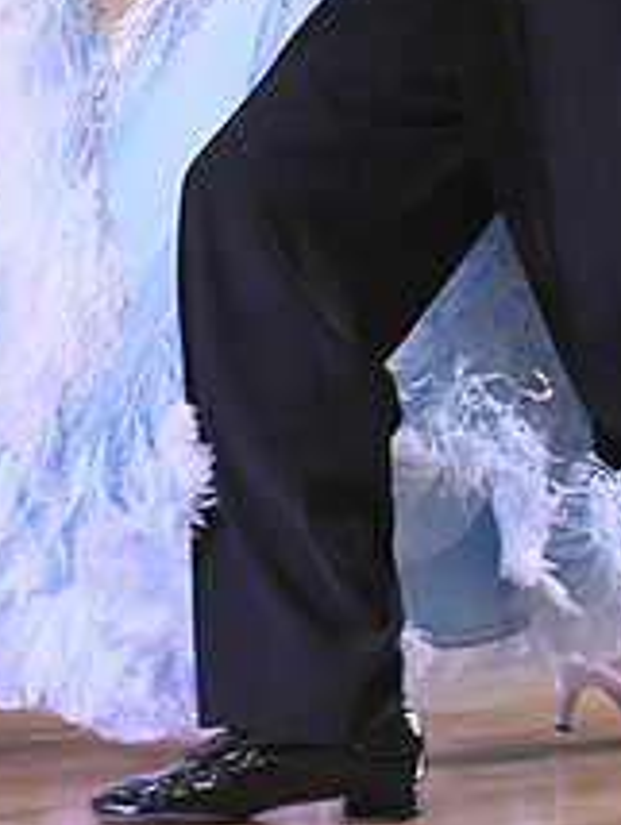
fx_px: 11817
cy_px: -266
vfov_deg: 4.0
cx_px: 314
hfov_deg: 3.0
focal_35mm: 495
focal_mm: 190
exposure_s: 1/320
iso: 3200
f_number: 5
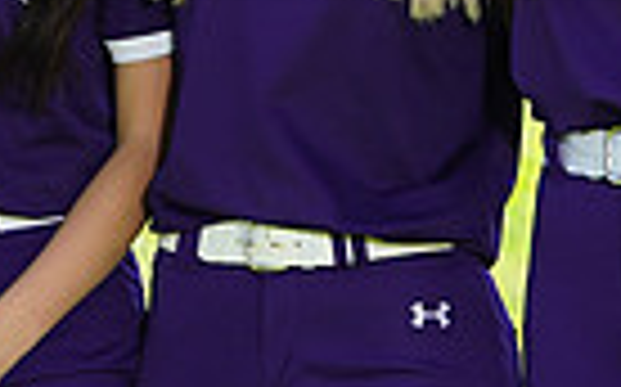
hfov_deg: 2.9
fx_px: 12362
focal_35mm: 731
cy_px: -140
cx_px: -94
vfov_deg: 1.8
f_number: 9
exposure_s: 1/200
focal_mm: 171
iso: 200
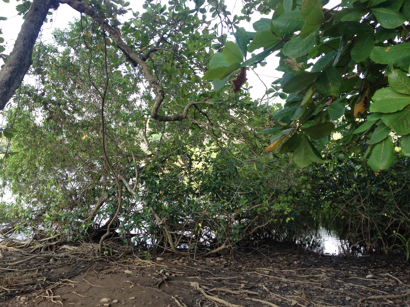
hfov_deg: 52.6
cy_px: 154
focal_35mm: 35
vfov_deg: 40.7
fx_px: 415
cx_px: 205
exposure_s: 1/211
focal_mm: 4.28
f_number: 2.4
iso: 50
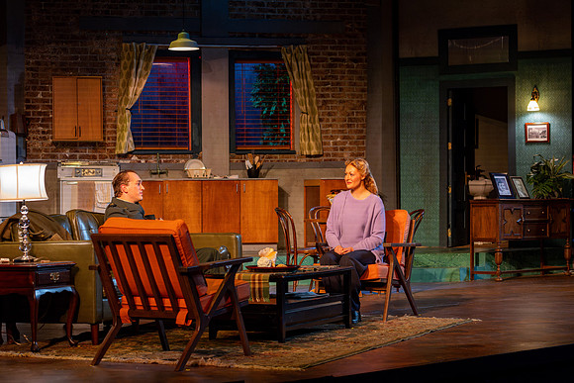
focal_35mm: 88
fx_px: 1409
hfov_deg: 23.0
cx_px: 309
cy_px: 205
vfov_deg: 15.5
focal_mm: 82
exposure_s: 1/125
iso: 2500
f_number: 2.8
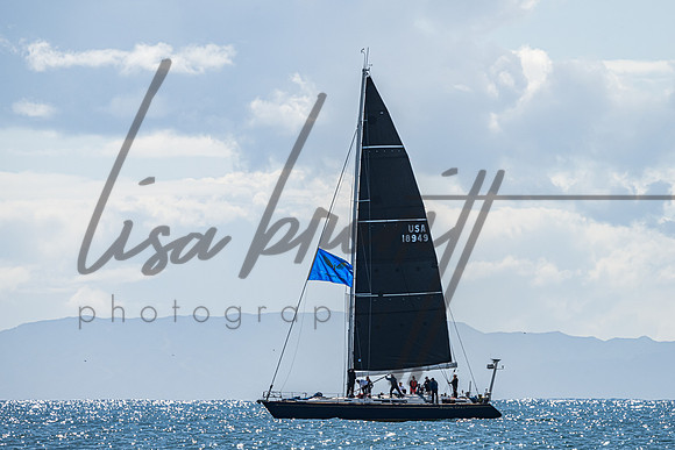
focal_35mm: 479
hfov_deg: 4.3
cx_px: 365
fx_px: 8986
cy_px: 224
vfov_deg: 2.9
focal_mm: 400
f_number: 10
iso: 400
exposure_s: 1/1600
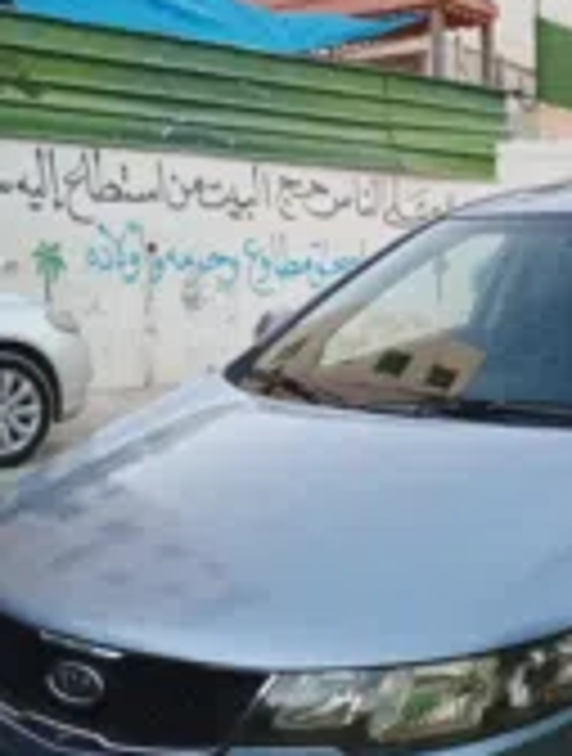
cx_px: 441
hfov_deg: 22.8
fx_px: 1403
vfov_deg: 30.2
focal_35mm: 64
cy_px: 398
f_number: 1.8
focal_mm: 3.84
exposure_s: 1/33.3
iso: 207
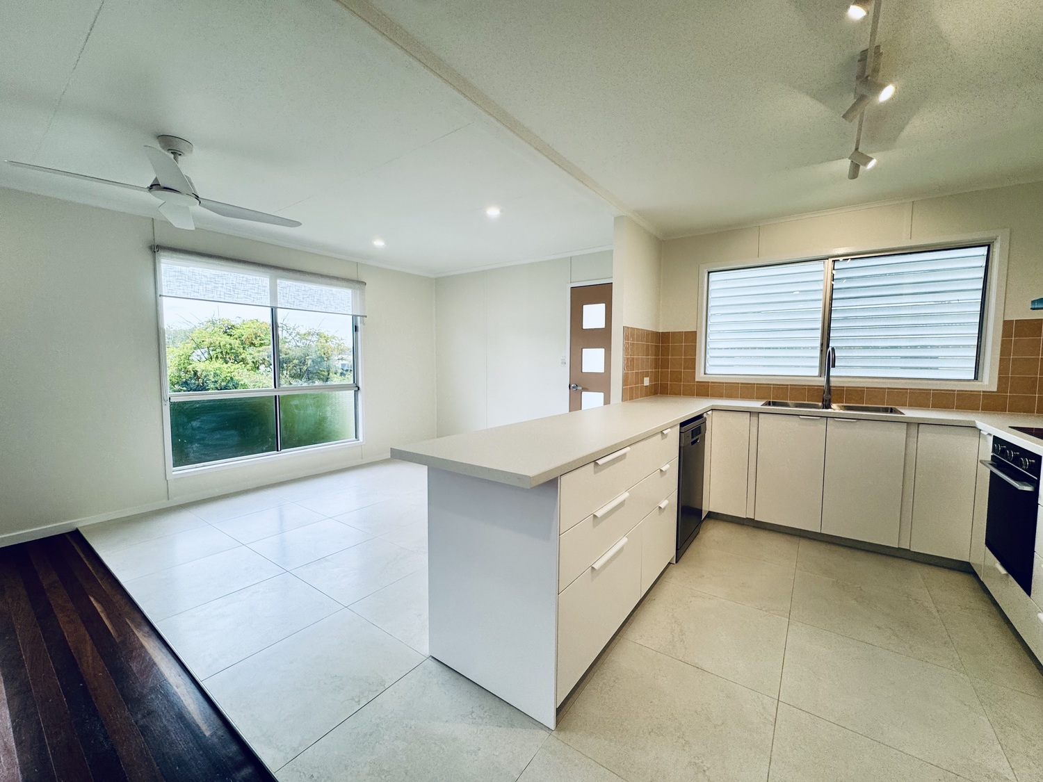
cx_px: 522
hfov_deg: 102.1
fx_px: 422
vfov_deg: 85.7
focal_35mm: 14
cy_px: 391
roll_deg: +0.8
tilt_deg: -3.0
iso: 40
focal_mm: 2.22
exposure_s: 1/122
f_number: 2.2
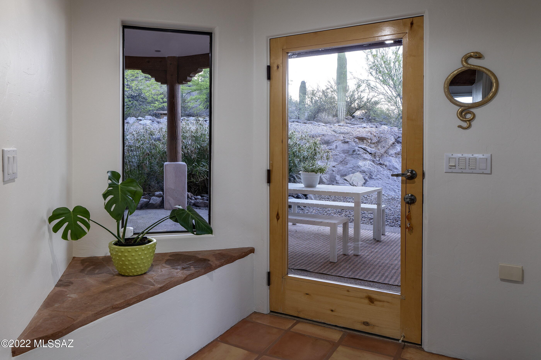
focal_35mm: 18
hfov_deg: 90.0
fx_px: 270
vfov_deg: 67.4
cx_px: 270
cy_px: 180
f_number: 8
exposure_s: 1/13
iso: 200
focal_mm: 18
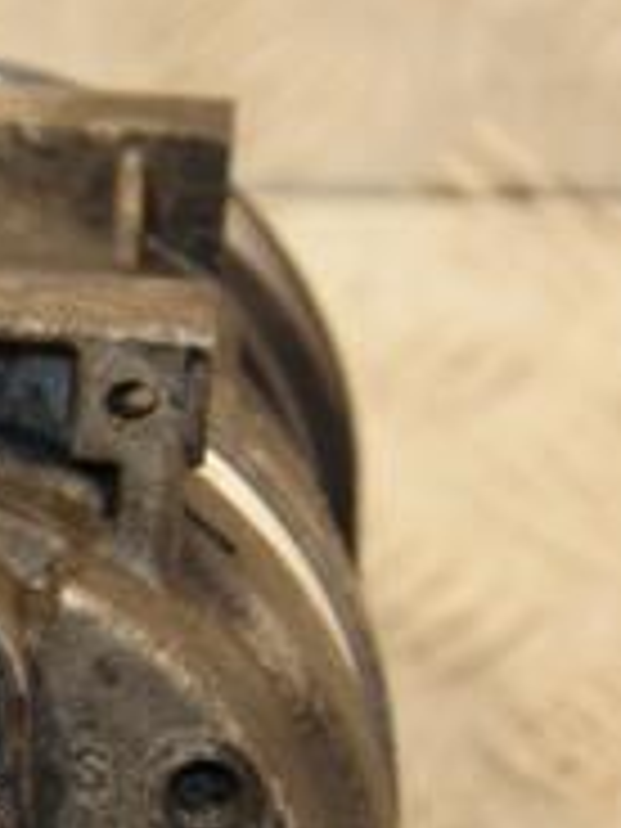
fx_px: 7893
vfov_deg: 6.0
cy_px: 738
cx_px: -194
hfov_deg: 4.5
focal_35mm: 330
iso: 800
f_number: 5.3
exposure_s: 1/160
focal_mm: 70
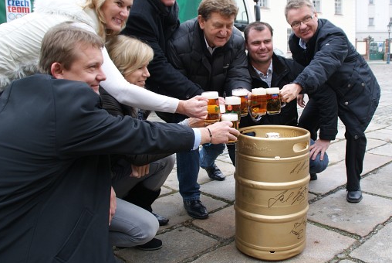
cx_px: 242
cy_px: 110
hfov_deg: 55.2
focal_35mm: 34
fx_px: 371
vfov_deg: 38.9
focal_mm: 18
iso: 100
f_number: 4.5
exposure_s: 1/40
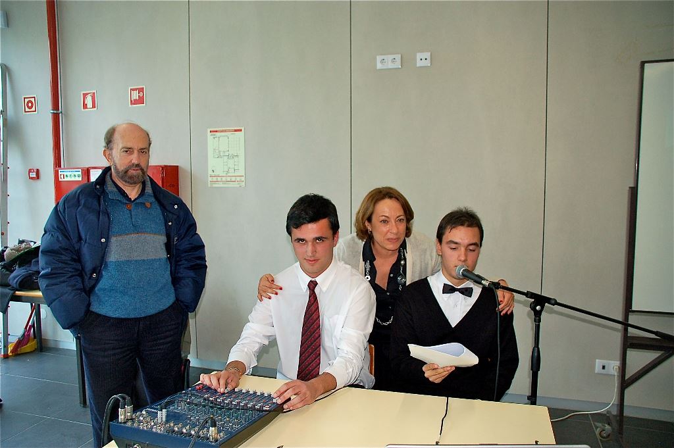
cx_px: 337
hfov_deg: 67.4
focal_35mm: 27
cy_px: 224
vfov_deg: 47.9
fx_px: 505
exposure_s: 1/125
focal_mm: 18
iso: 400
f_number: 4
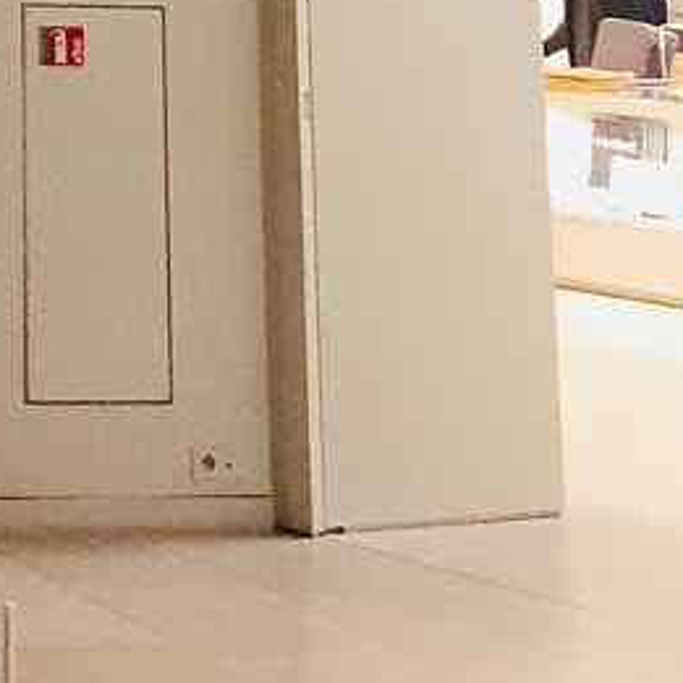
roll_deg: -0.4
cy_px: -1107
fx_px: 3505
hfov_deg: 10.7
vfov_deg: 9.5
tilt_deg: +15.5
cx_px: -393
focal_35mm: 157
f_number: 2.2
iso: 160
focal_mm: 4.15
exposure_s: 1/33
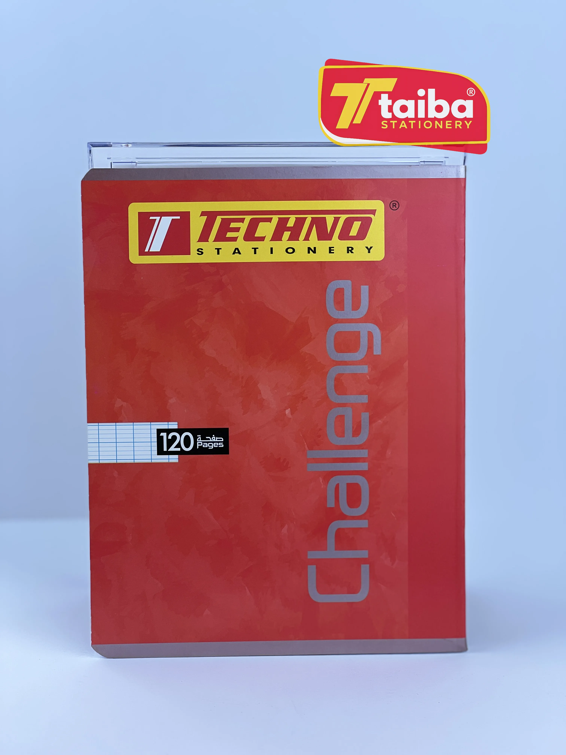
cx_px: 283
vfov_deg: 25.3
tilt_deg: -11.6
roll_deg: -0.2
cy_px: 378
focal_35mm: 77
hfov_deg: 19.1
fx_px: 1679
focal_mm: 9
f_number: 2.8
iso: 20
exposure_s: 1/153
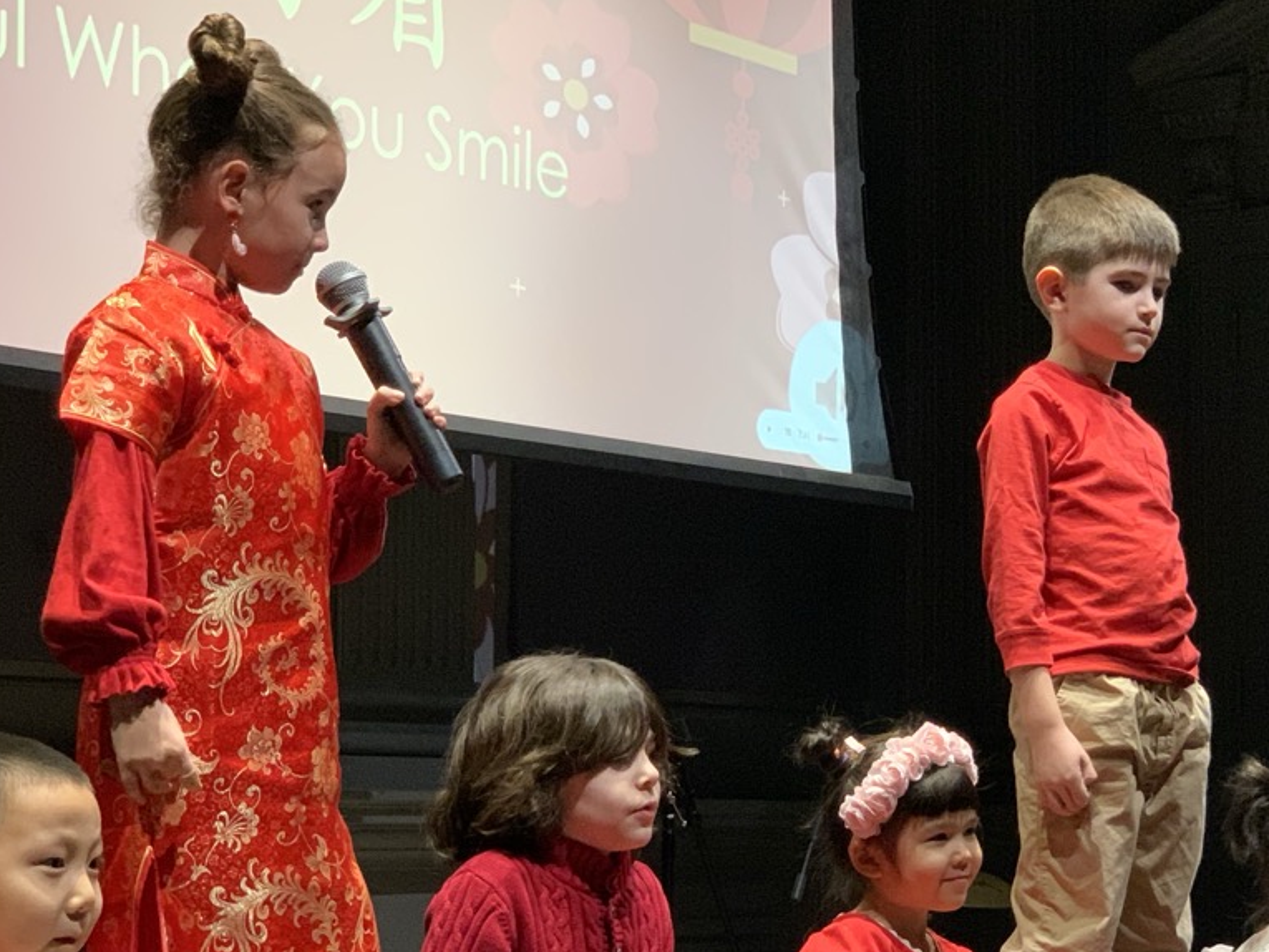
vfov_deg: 16.9
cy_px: 609
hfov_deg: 22.4
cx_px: 844
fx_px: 3190
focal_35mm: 87
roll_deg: -0.8
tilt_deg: +5.7
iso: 500
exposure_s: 1/30
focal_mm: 6
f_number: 2.4
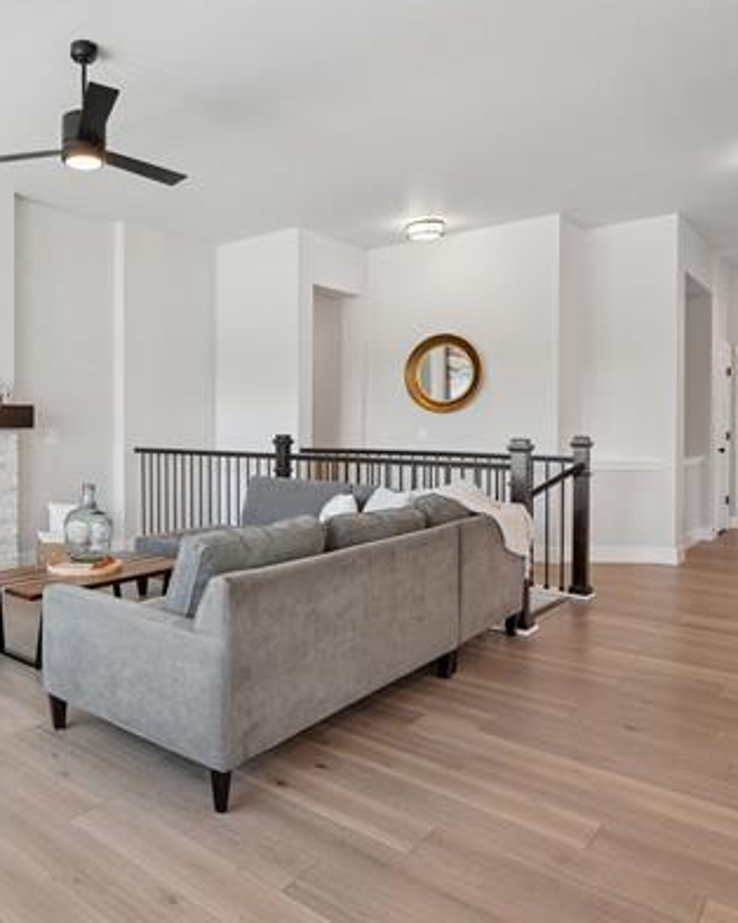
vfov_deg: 66.0
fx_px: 710
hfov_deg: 52.0
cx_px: 165
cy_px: 427
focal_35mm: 26
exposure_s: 1/2.5
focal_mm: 17
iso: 160
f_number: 10
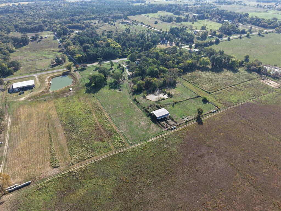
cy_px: 106
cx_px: 140
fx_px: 195
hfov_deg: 71.6
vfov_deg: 56.8
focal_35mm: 24
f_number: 1.8
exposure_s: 1/1250
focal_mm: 8.67
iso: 100
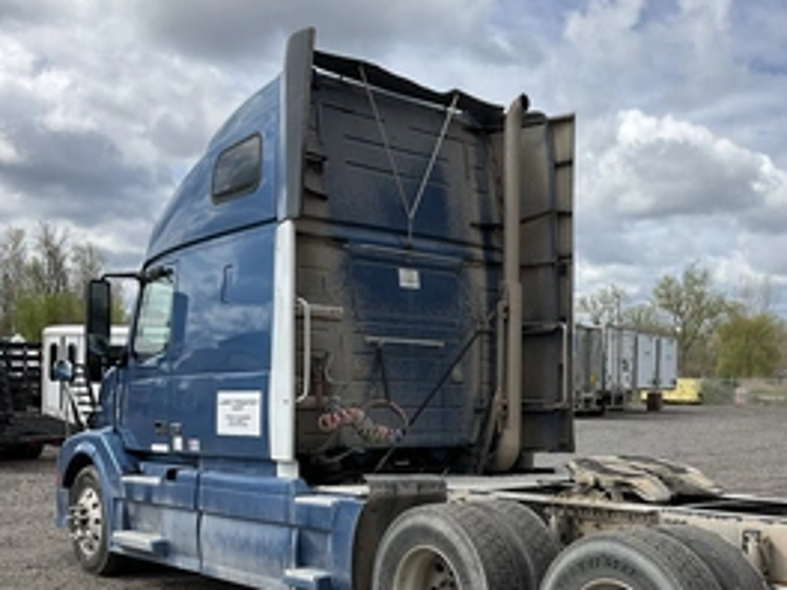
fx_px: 1000
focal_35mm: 44
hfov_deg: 42.2
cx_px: 543
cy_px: 378
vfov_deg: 32.7
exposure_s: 1/2058
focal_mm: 3
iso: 25
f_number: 1.8
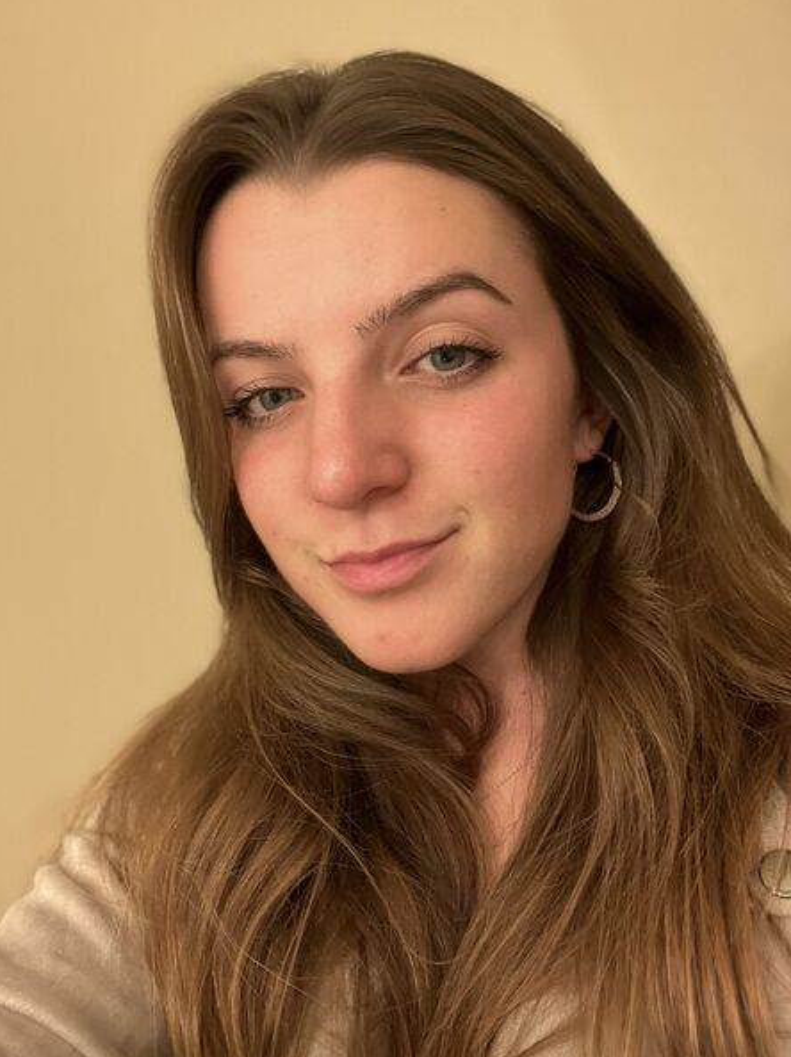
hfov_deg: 44.1
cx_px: 387
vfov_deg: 56.8
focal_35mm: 32
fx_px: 976
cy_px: 524
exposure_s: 1/40
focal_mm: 2.71
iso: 320
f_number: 2.2
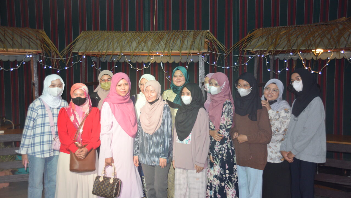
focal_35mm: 41
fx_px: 382
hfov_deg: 49.4
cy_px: 103
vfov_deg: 29.0
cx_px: 176
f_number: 4.5
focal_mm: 26
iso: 800
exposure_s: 1/80
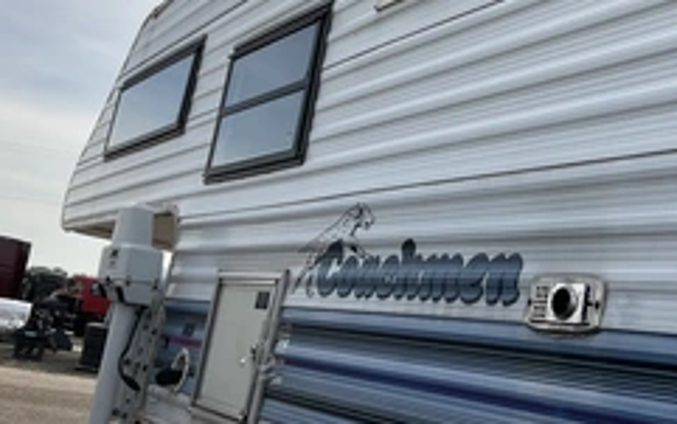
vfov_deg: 25.2
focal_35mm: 51
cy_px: 129
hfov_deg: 38.8
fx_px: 942
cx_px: 483
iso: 25
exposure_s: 1/1786
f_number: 1.8
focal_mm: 3
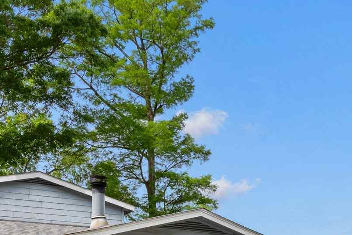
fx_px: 557
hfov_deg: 34.6
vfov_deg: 21.5
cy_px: 303
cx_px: 245
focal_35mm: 57
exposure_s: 1/50
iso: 100
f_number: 4.5
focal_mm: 10
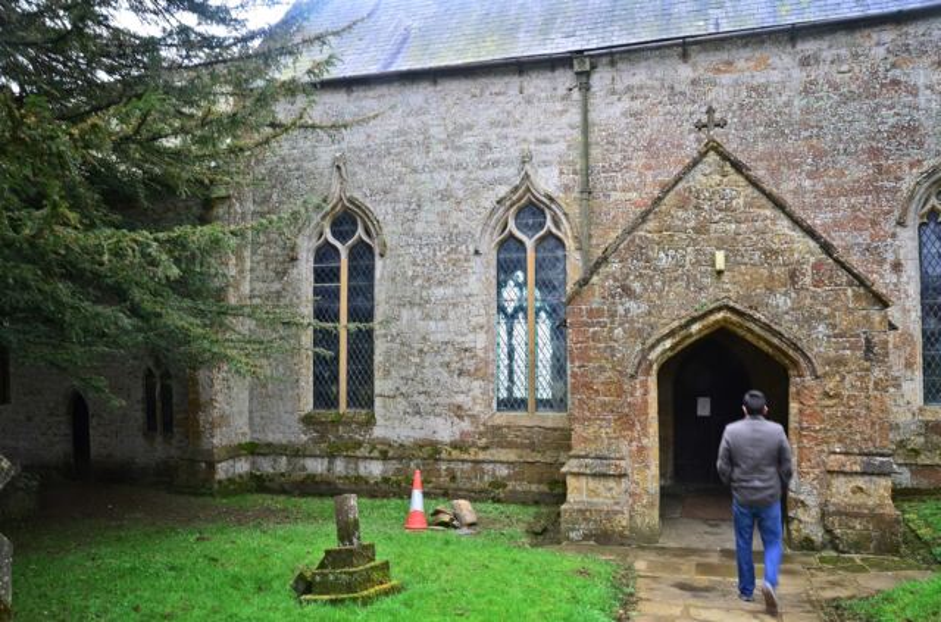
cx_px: 470
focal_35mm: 27
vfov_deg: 47.7
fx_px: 704
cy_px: 311
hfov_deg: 67.5
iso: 400
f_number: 16
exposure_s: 1/13
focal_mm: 18
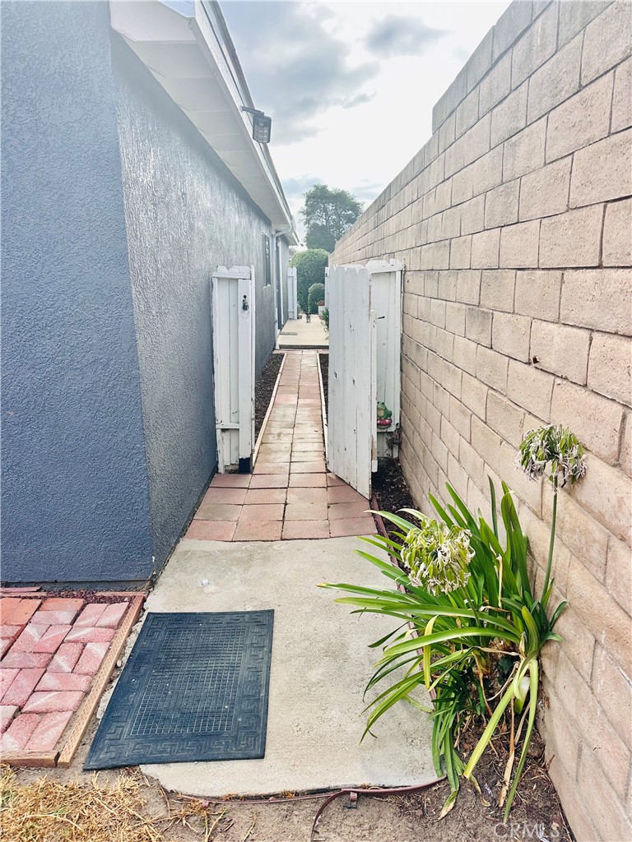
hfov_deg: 56.8
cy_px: 421
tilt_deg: -12.8
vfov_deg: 71.6
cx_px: 316
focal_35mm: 24
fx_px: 584
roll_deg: +1.0
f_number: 1.78
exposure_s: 1/989
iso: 80
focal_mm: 6.86
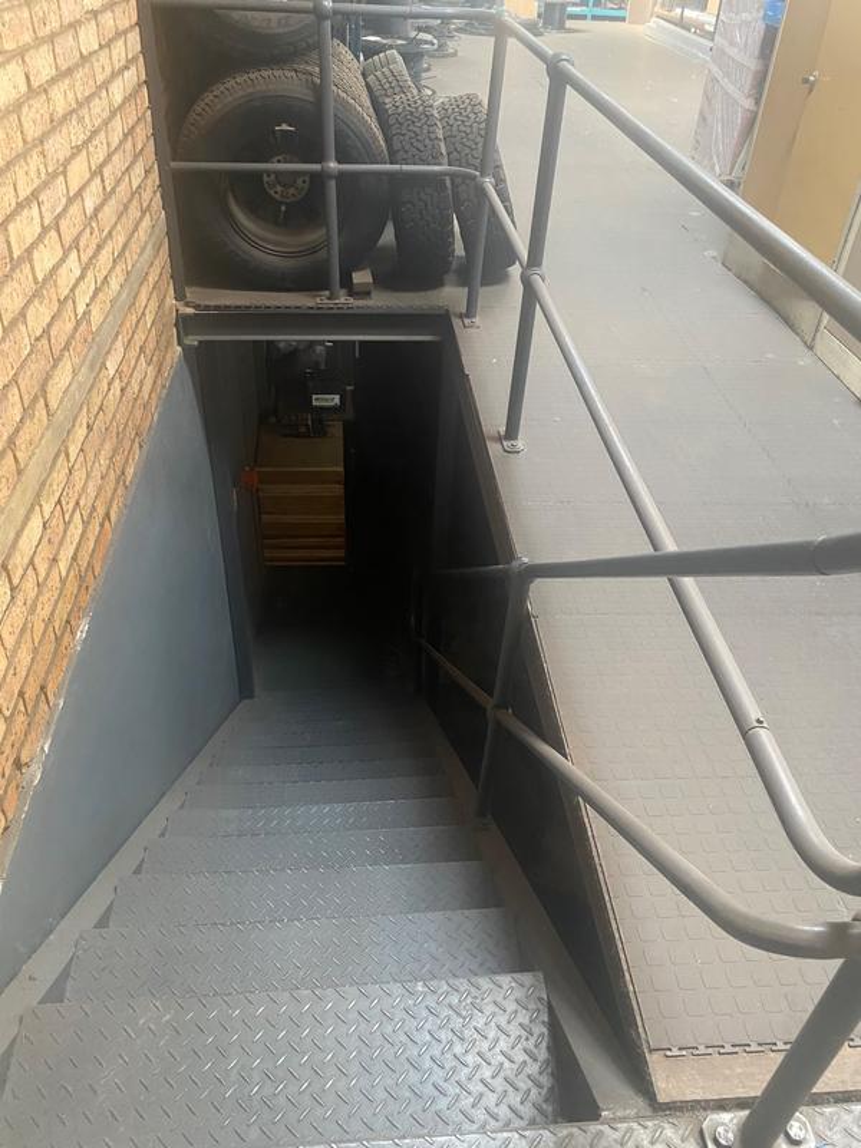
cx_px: 430
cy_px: 574
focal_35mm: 26
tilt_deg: -37.6
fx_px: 862
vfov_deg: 67.3
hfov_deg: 53.1
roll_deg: -3.1
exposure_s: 1/60
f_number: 1.8
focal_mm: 4.25
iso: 500
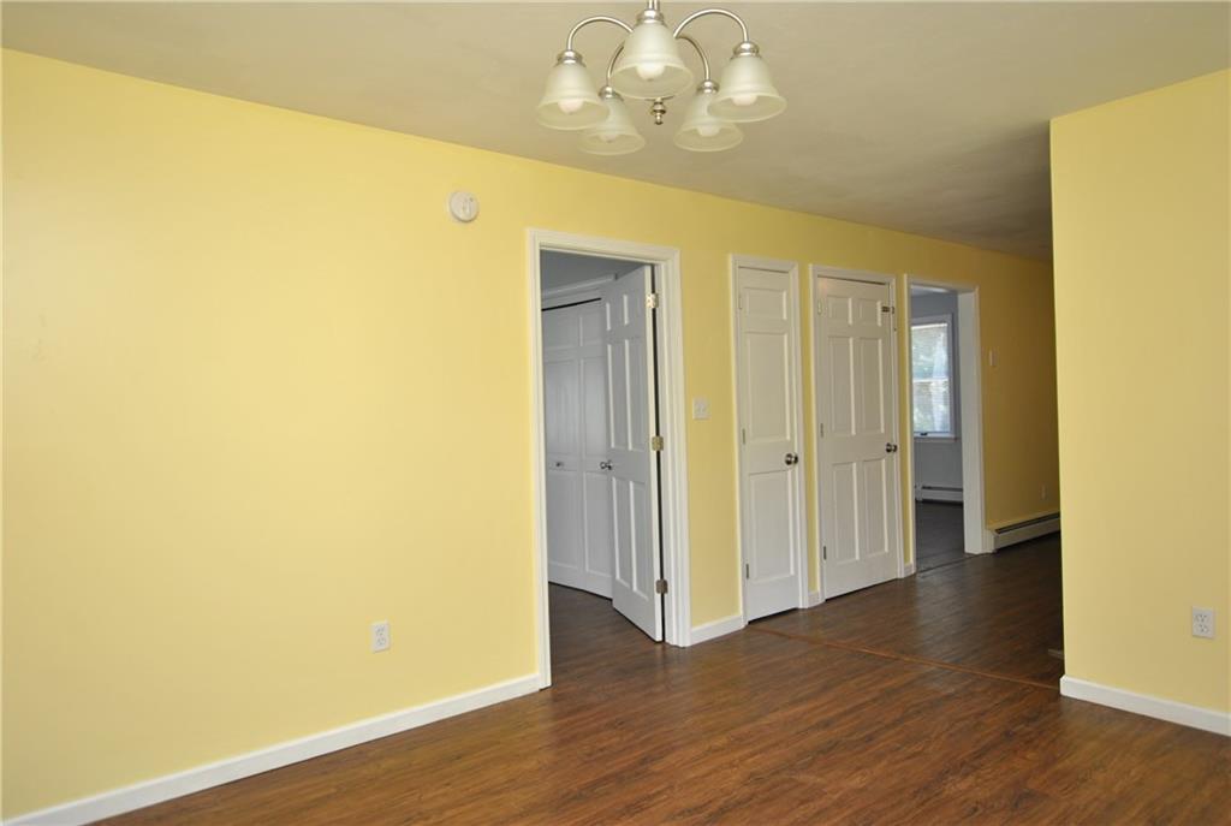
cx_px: 616
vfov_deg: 56.4
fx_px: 771
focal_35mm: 22
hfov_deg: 77.2
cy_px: 413
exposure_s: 1/60
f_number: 4
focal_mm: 15
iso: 200
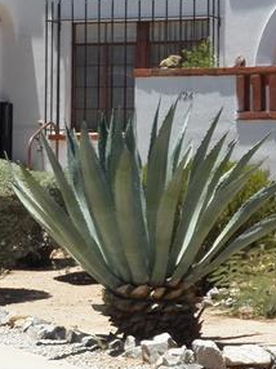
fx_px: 2087
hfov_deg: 7.4
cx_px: -157
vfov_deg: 10.1
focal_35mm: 196
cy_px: 200
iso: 125
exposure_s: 1/1000
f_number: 4.5
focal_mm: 10
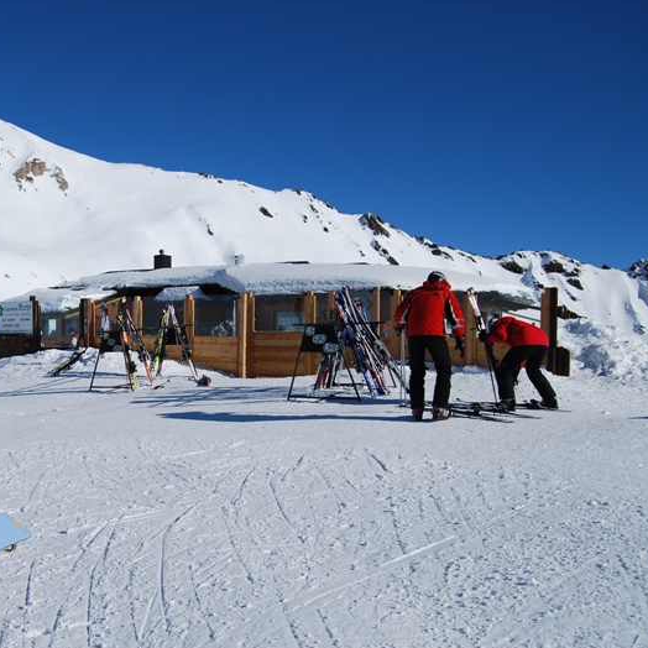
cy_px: 325
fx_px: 826
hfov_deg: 41.9
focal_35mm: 39
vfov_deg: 42.8
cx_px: 185
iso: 100
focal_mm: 20
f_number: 5.6
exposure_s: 1/1250
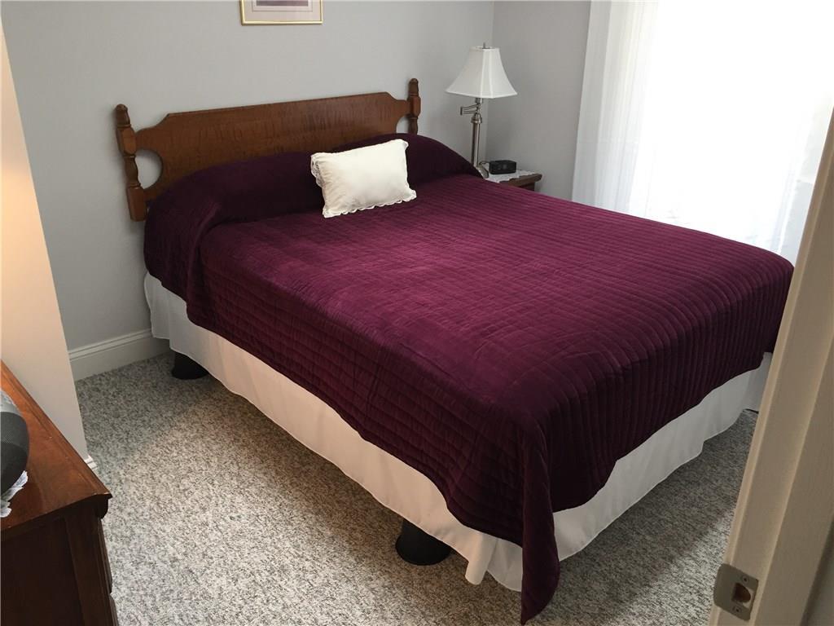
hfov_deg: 61.7
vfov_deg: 48.2
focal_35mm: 29
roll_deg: -1.2
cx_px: 417
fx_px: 699
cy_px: 313
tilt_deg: -23.3
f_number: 2.2
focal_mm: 4.15
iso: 50
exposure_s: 1/30
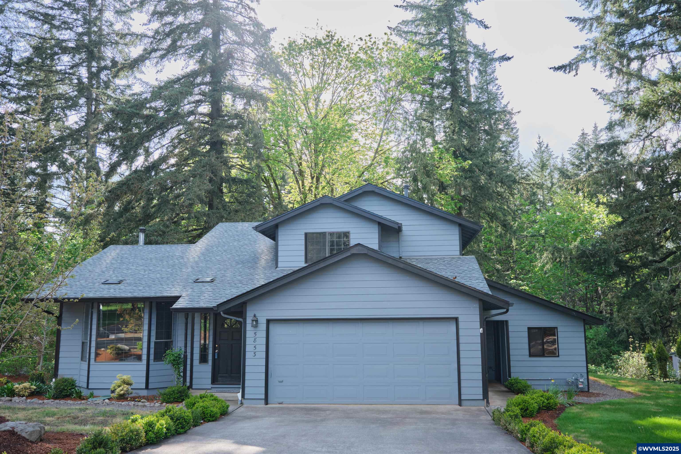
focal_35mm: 29
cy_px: 227
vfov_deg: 45.0
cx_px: 340
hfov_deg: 63.7
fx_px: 549
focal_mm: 19.2
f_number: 4
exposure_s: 1/125
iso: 125
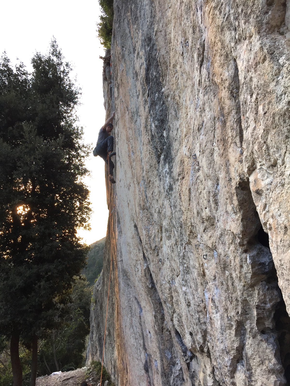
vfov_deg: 61.7
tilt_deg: +10.5
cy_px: 193
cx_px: 145
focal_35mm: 29
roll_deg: +1.4
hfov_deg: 48.2
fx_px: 324
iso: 32
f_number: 2.2
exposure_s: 1/176
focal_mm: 4.15
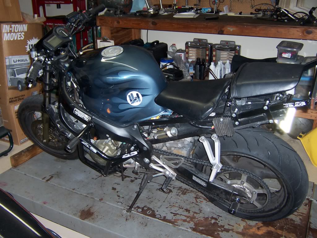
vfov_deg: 39.7
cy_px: 119
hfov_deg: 51.4
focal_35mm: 36
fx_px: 330
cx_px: 158
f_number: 2.8
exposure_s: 1/60
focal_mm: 5.6
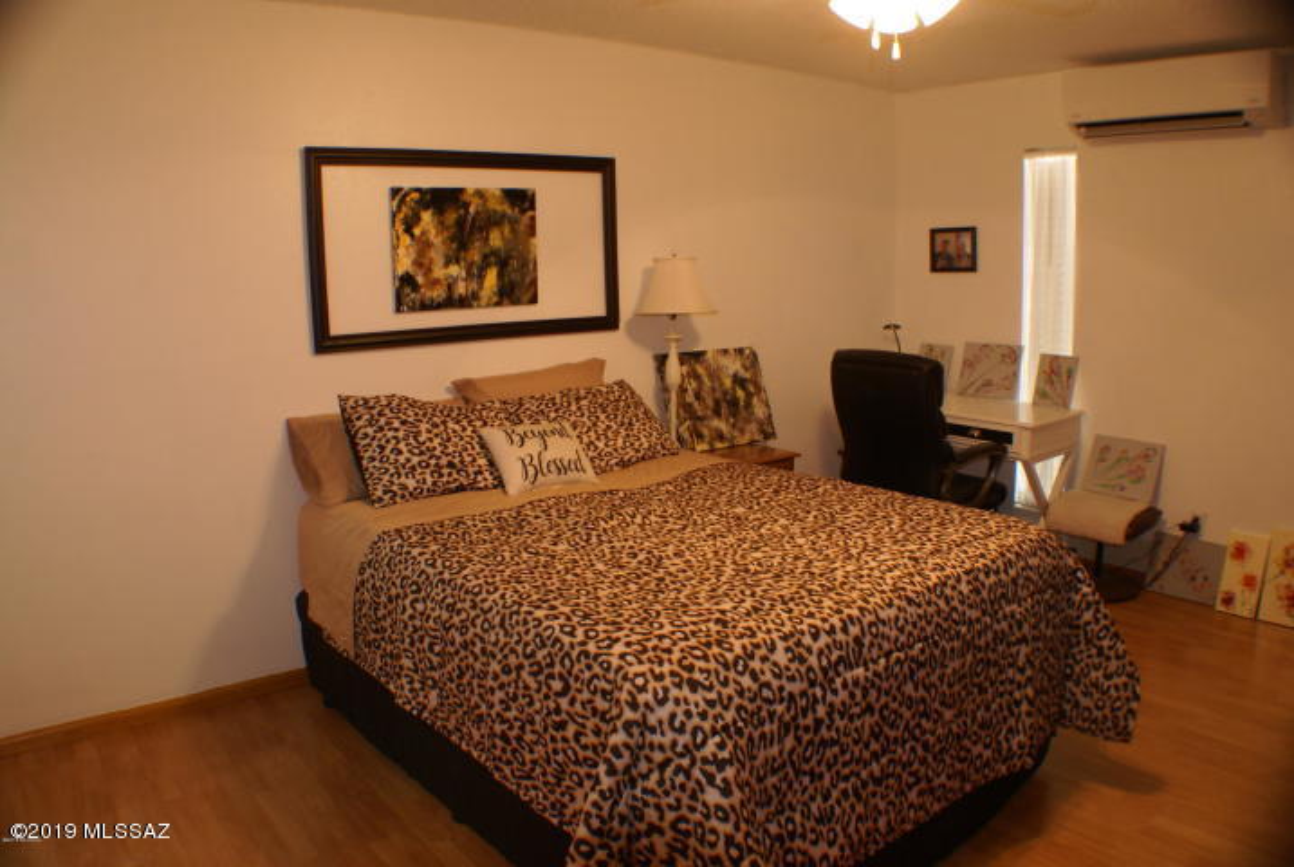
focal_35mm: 33
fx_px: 1188
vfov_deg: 40.1
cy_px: 434
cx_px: 647
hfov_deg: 57.2
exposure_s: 1/15
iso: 400
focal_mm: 22
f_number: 5.6
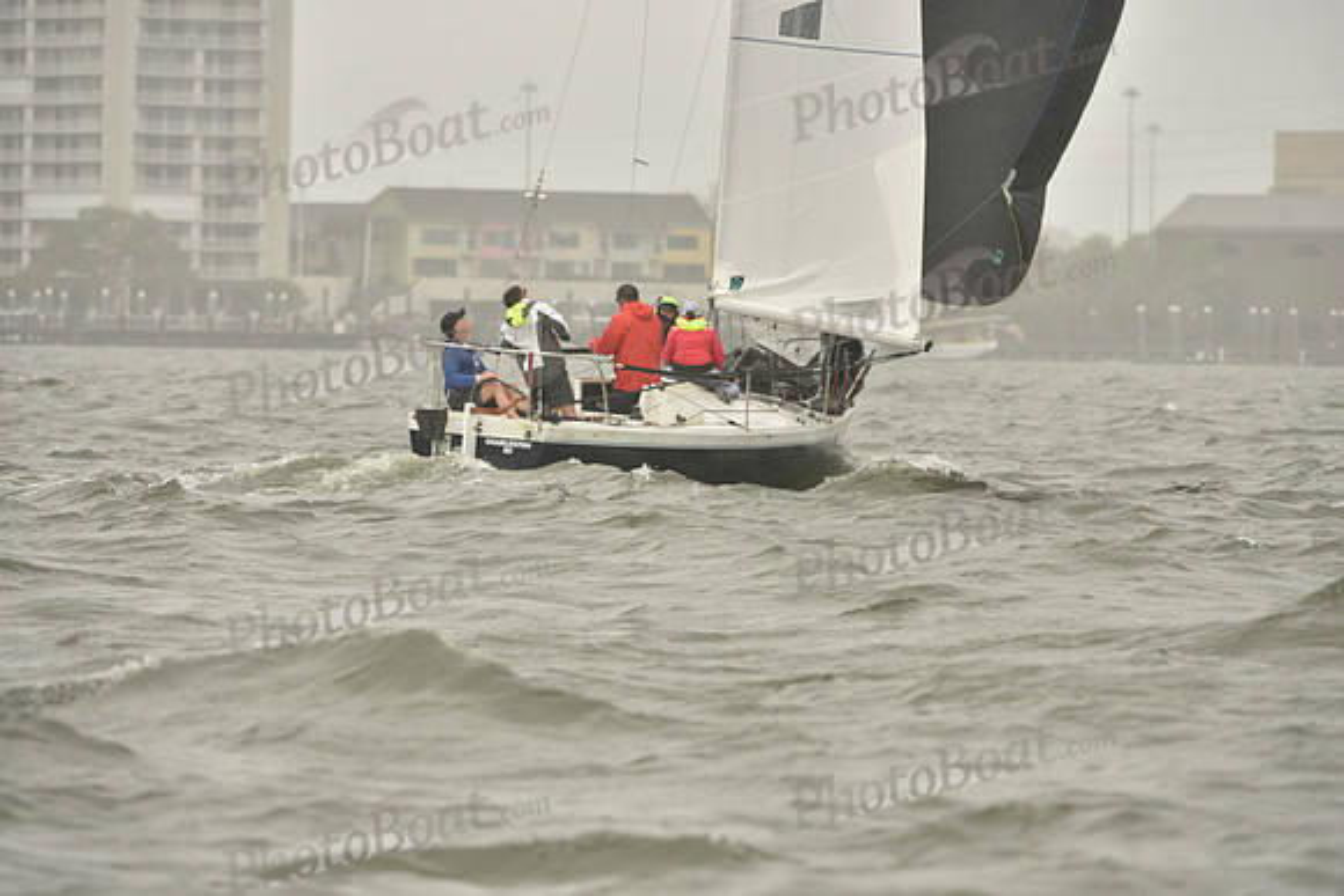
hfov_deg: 6.1
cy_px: 448
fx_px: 12696
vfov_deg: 4.0
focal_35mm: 340
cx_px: 672
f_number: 7.1
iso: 400
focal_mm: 340
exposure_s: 1/800
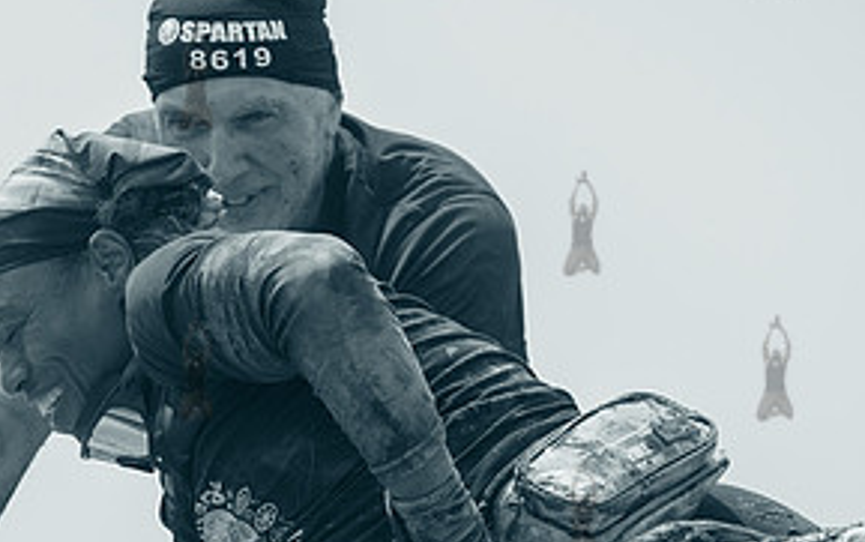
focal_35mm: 571
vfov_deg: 2.3
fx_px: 13469
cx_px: 229
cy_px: 468
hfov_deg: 3.7
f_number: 5
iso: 250
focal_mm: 200
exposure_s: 1/1600
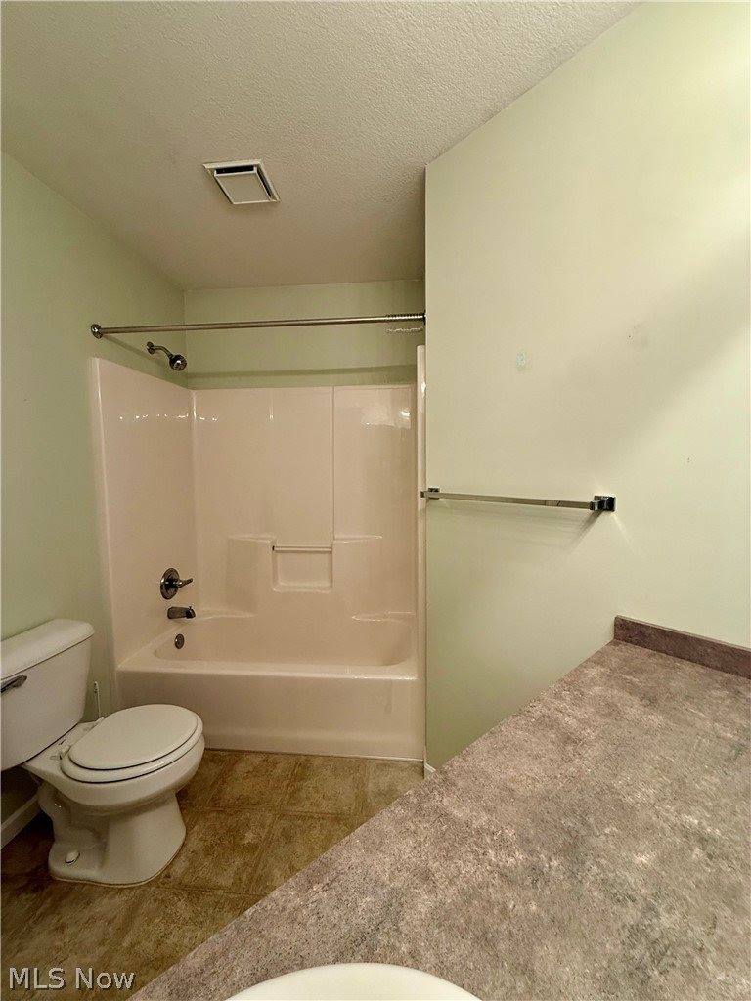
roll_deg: +0.7
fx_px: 405
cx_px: 376
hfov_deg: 85.7
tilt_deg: -2.7
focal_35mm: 14
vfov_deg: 102.1
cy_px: 500
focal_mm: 2.22
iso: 250
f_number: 2.2
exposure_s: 1/120
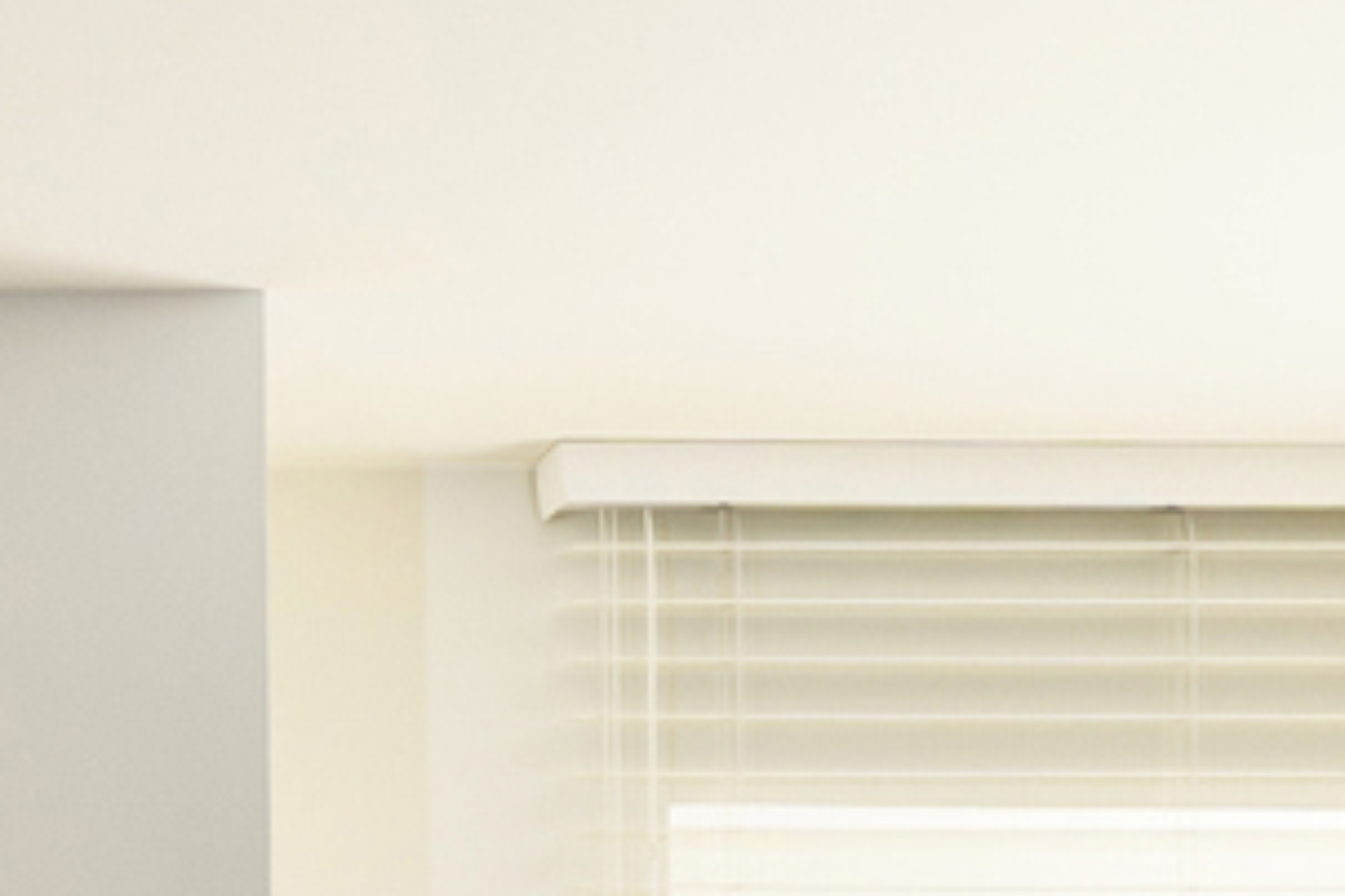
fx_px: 4259
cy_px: 1646
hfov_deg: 16.5
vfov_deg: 11.2
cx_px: -599
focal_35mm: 114
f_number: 8
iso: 250
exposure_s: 1/200
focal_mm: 16
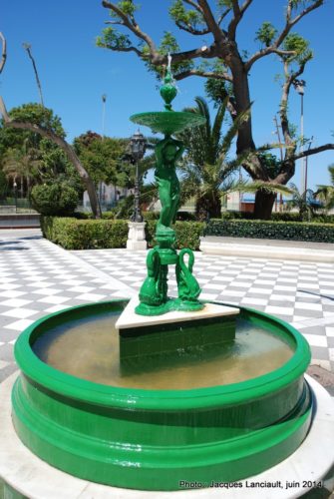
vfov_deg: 67.3
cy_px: 250
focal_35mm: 27
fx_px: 374
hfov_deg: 48.1
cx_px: 167
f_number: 8
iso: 100
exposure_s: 1/250
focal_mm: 18
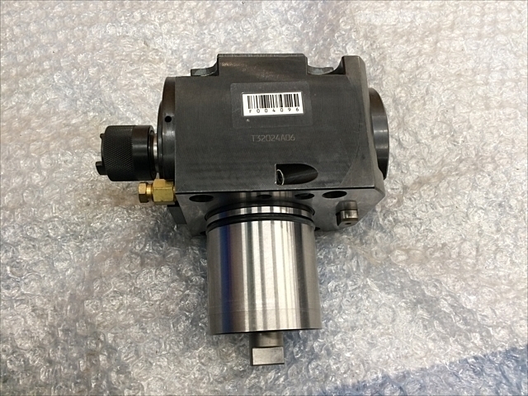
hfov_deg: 61.7
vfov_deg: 48.2
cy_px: 198
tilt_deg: -71.8
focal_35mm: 29
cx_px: 264
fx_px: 442
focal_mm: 4.15
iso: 80
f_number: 2.2
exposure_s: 1/30
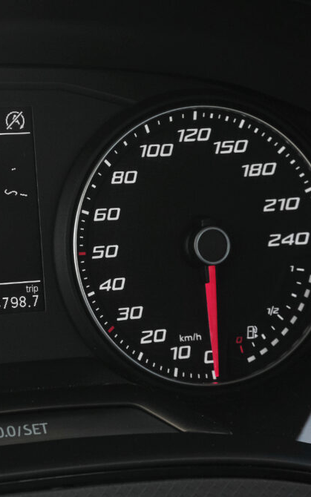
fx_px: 908
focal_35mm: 67
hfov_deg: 18.5
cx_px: -57
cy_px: 247
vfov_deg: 30.6
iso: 2000
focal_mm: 28.8
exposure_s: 1/320
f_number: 9
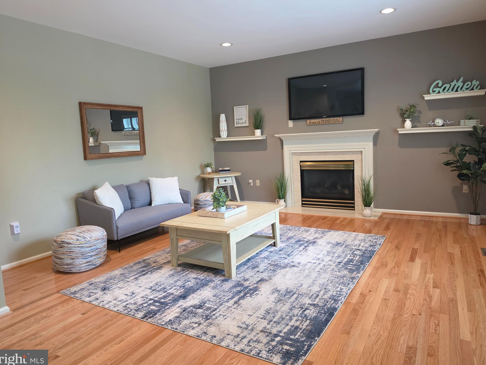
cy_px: 180
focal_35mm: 24
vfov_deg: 56.8
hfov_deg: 71.6
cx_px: 240
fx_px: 337
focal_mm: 6.5
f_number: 1.4
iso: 400
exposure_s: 1/120
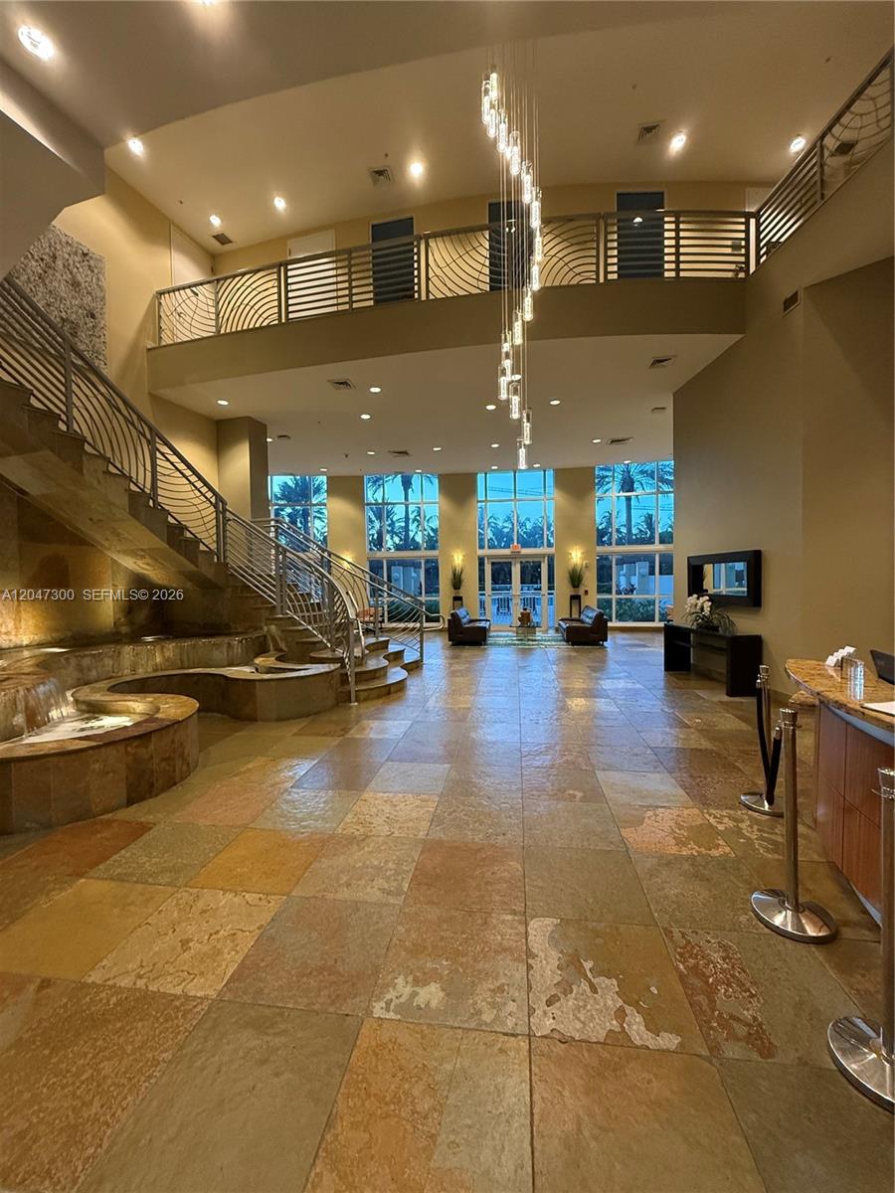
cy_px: 596
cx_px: 448
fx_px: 483
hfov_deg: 85.7
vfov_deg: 102.1
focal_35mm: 14
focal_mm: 2.22
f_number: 2.2
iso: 500
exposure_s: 1/120
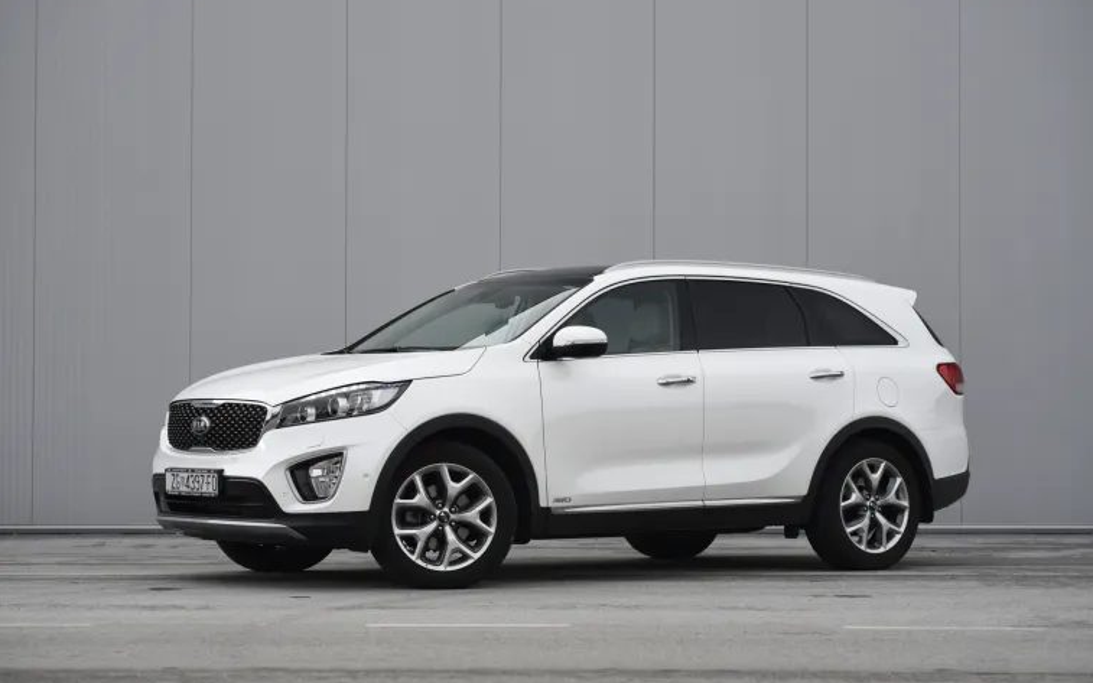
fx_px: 2591
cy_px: 350
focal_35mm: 87
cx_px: 546
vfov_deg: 15.0
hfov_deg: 23.8
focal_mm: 85
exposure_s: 1/125
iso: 160
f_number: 4
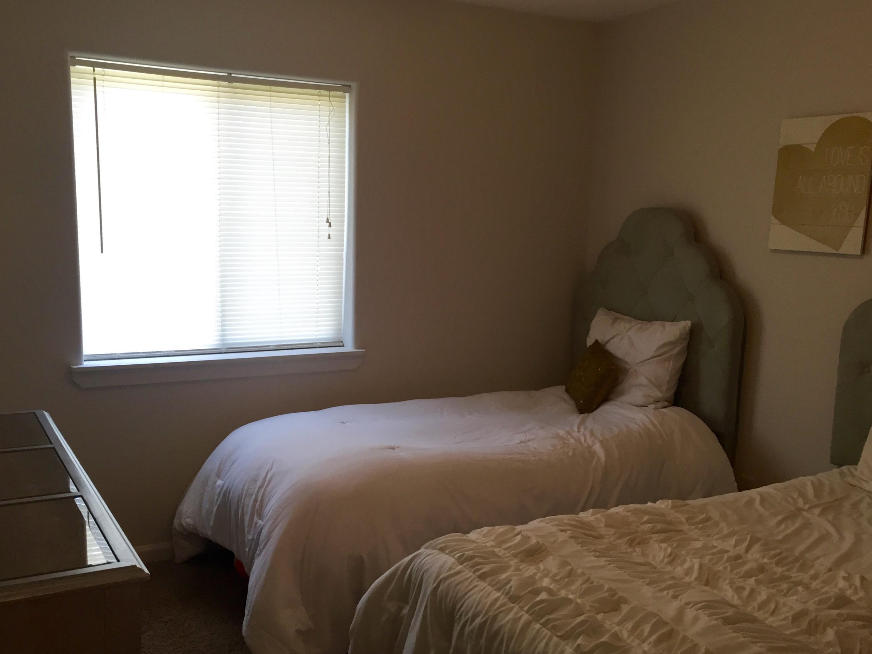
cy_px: 358
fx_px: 856
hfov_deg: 53.9
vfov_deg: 41.7
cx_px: 406
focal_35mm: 34
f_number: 2.2
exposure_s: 1/30
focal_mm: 4.15
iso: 32
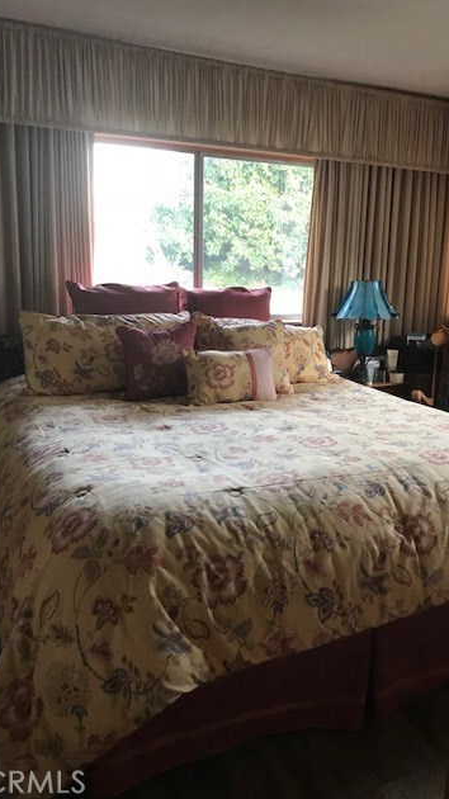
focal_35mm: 31
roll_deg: -2.1
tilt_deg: -13.1
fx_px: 657
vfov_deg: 62.6
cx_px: 266
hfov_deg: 37.6
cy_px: 394
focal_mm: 3.99
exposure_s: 1/15
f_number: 1.8
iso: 50
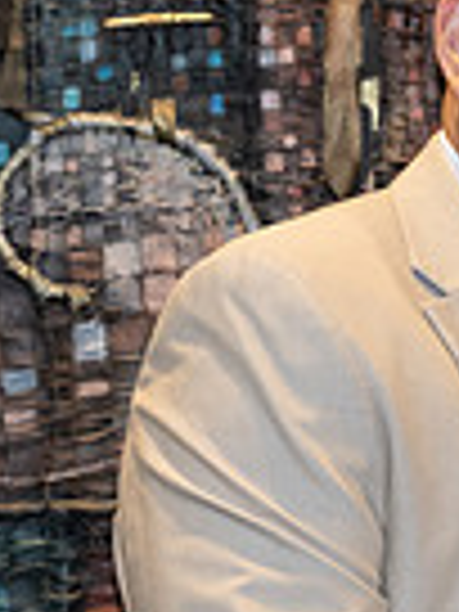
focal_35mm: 228
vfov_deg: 8.7
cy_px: 512
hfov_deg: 6.2
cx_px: 1102
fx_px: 4031
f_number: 5
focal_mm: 44
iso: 1000
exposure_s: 1/125
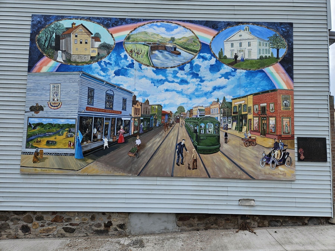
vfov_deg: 58.9
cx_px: 168
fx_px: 223
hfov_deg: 73.9
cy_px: 126
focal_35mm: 23
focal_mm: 5.4
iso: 25
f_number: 1.8
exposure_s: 1/838
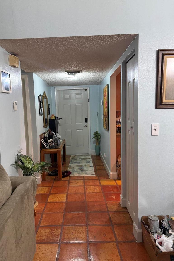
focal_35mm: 26
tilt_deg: -4.3
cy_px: 129
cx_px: 76
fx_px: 188
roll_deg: +1.0
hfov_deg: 49.4
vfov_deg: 69.4
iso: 250
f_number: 1.78
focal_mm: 6.76
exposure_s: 1/60
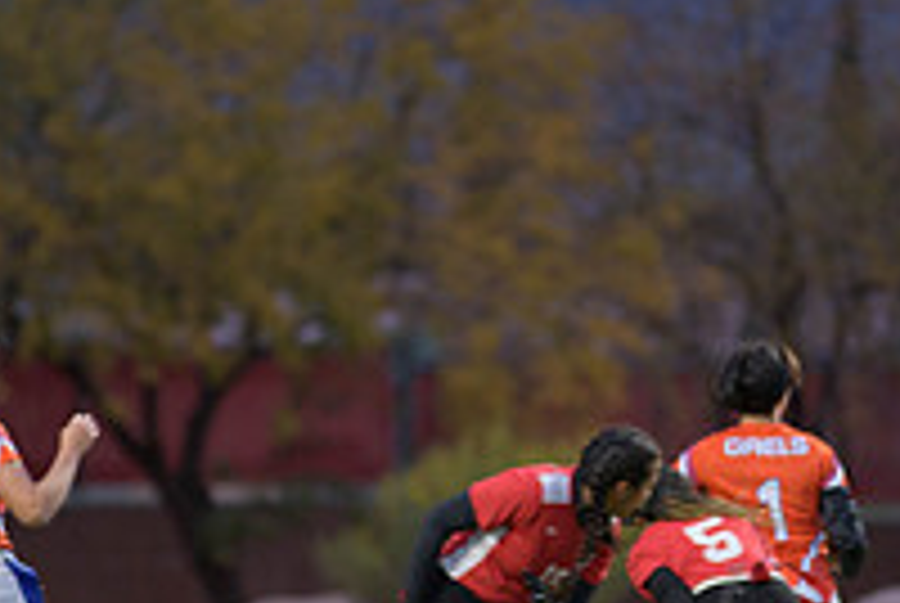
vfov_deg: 2.4
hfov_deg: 3.6
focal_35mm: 579
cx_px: 526
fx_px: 14496
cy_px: 452
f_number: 2.8
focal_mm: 200
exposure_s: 1/200
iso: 720
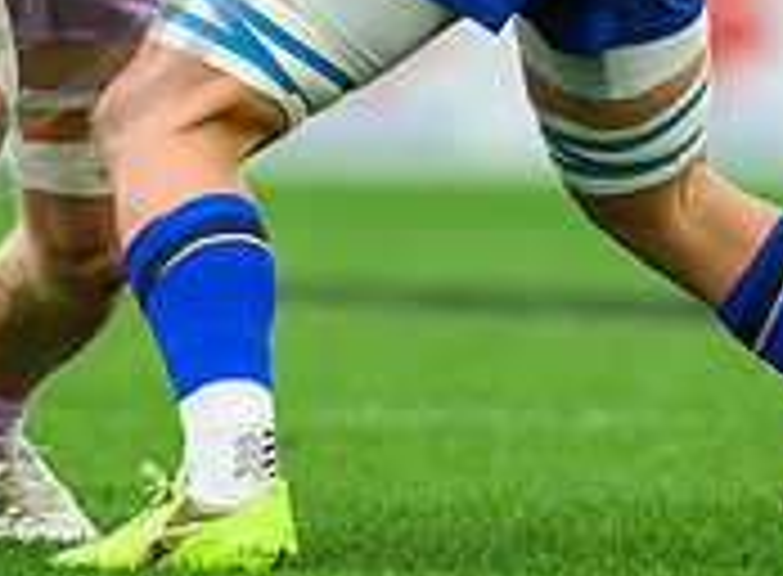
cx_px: 188
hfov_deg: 0.9
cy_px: -199
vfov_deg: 0.6
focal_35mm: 2303
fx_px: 51736
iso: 3200
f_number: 4
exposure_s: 1/1600
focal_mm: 560
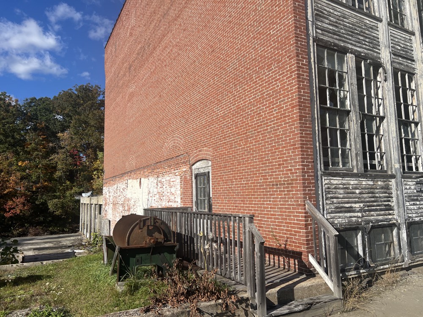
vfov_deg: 53.1
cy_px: 158
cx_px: 212
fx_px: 318
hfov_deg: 67.3
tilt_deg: +5.3
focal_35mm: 26
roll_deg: +1.0
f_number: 1.5
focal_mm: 5.7
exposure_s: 1/5319
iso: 50
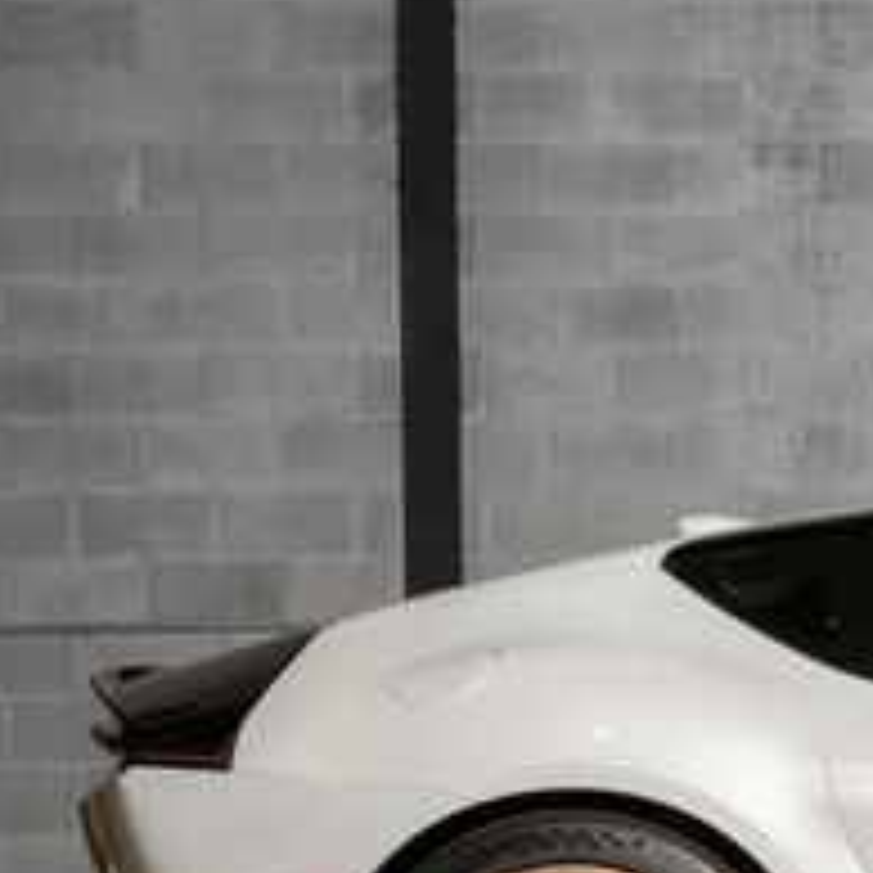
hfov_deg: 14.4
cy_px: 718
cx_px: 1395
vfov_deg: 15.6
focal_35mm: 111
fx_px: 3167
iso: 640
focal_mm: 35
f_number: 5
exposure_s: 1/160
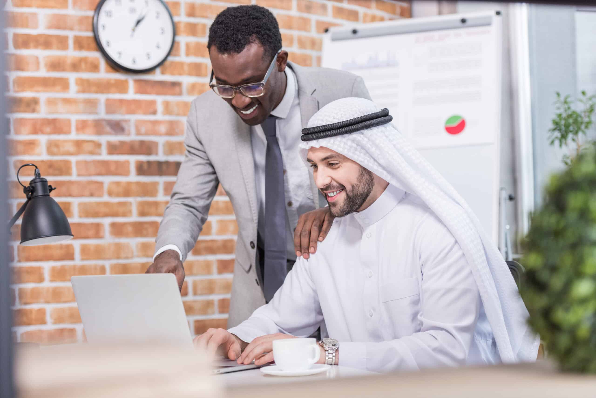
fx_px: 1325
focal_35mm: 80
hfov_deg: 25.4
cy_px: 199
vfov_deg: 17.1
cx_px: 298
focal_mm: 80
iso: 800
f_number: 3.2
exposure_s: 1/200
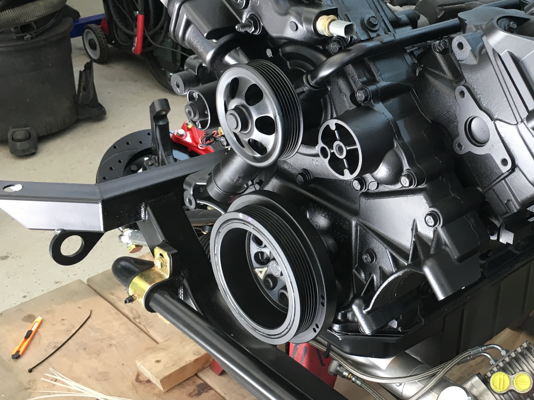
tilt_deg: -29.1
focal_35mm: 51
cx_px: 442
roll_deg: -2.6
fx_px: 787
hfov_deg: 36.0
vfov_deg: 28.5
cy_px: 173
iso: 32
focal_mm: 4.15
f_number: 2.2
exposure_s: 1/30
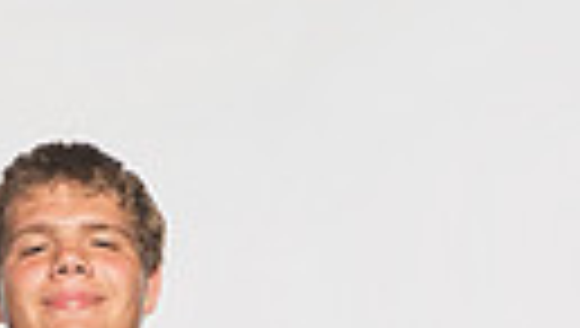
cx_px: 81
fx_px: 2803
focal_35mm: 182
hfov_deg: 11.7
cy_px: 971
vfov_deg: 6.2
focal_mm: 50
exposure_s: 1/200
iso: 500
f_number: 6.3
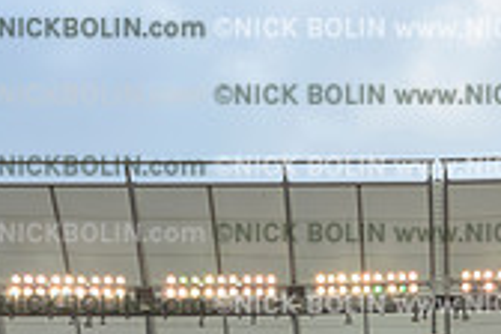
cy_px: 511
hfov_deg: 23.9
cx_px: 441
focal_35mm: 83
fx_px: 1155
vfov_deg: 15.2
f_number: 7.1
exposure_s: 1/100
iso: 80
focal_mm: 24
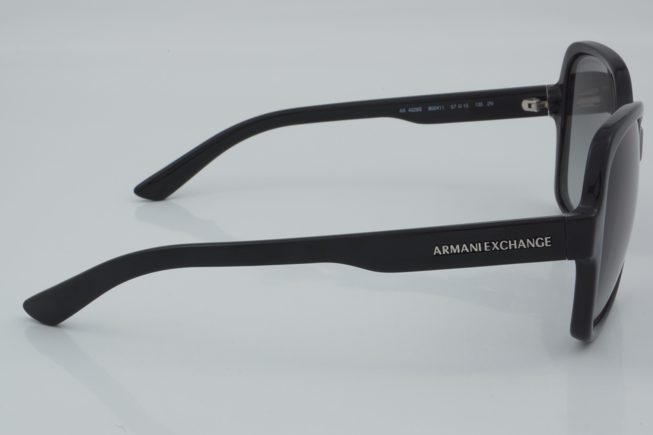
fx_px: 1360
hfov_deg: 27.0
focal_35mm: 75
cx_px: 326
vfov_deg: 18.2
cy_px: 218
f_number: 32
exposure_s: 1/4
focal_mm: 50
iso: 100
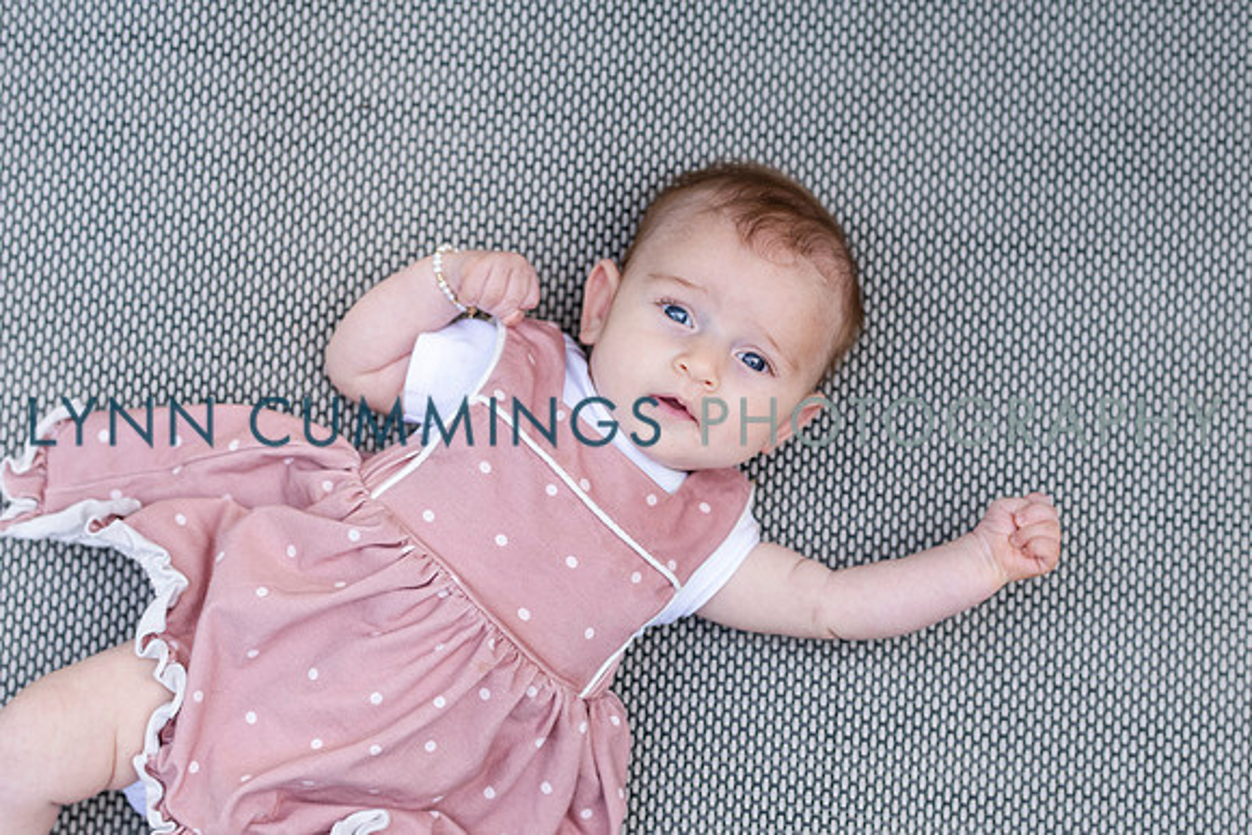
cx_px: 626
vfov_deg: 19.7
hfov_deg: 29.2
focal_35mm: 69
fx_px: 2403
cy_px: 497
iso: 500
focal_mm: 58
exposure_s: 1/640
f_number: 3.2
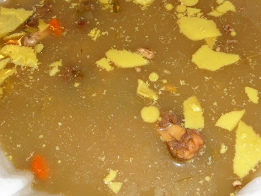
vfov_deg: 28.0
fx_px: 392
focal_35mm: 52
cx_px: 137
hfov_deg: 36.8
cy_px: 78
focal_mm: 6.3
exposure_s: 1/30
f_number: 3.8
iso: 100
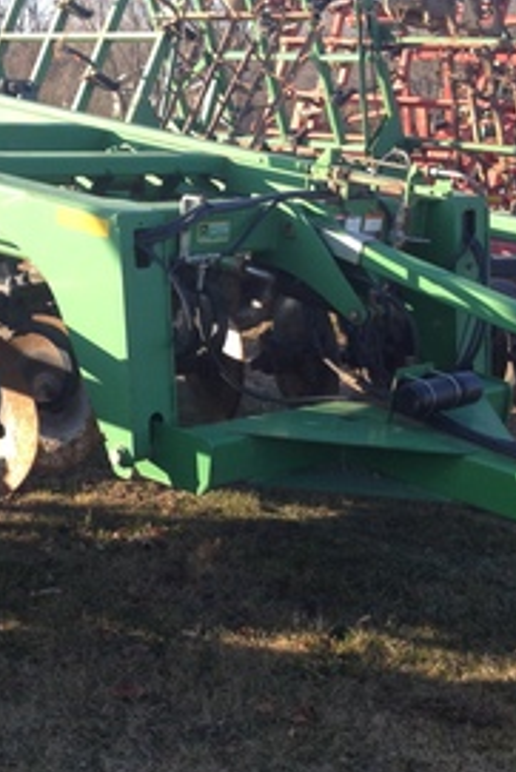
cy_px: 442
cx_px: 148
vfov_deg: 27.7
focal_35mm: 73
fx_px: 1567
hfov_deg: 18.6
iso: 50
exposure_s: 1/370
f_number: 2.4
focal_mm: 4.28
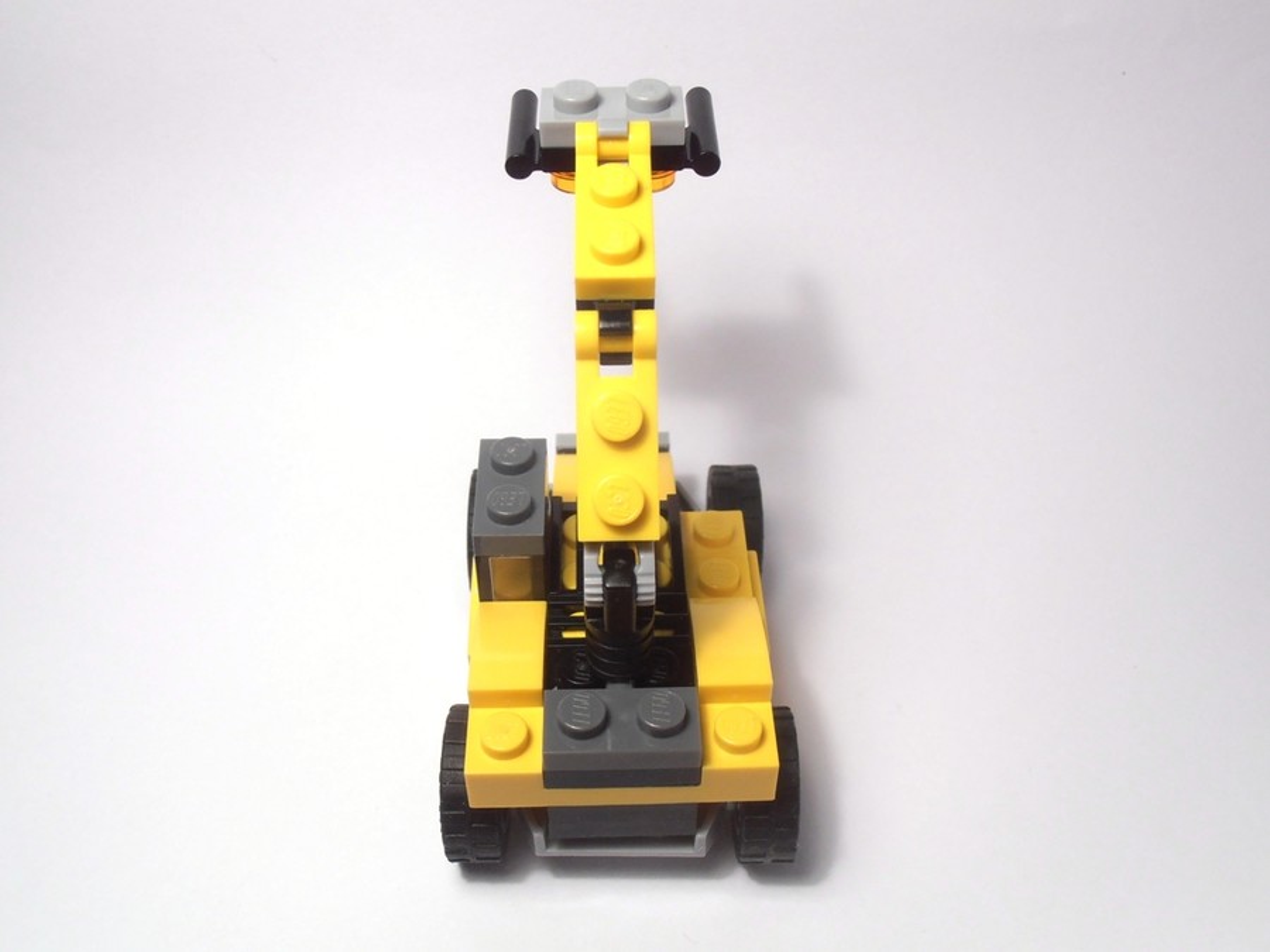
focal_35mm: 37
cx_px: 635
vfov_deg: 38.7
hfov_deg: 50.1
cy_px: 476
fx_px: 1357
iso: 80
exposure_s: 1/80
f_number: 3.9
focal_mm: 6.61
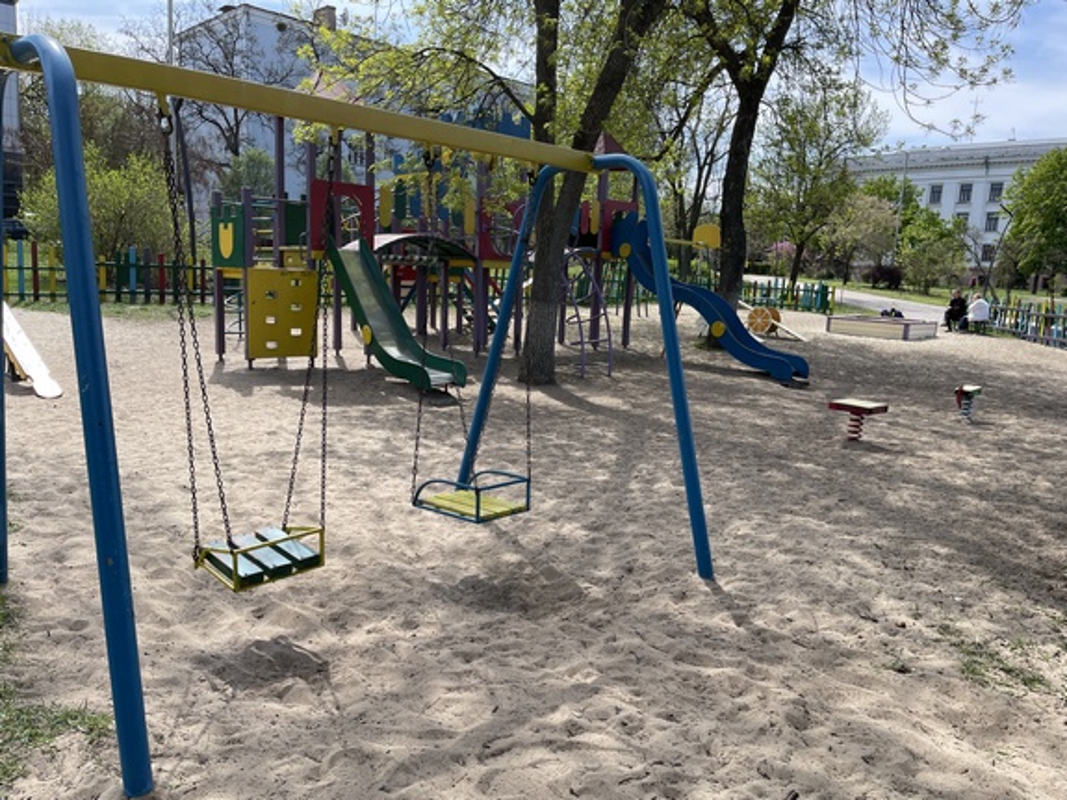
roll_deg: -3.4
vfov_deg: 53.0
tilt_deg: -10.6
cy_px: 400
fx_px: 801
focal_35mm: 26
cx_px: 534
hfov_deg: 67.3
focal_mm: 5.1
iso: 32
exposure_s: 1/1667
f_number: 1.6
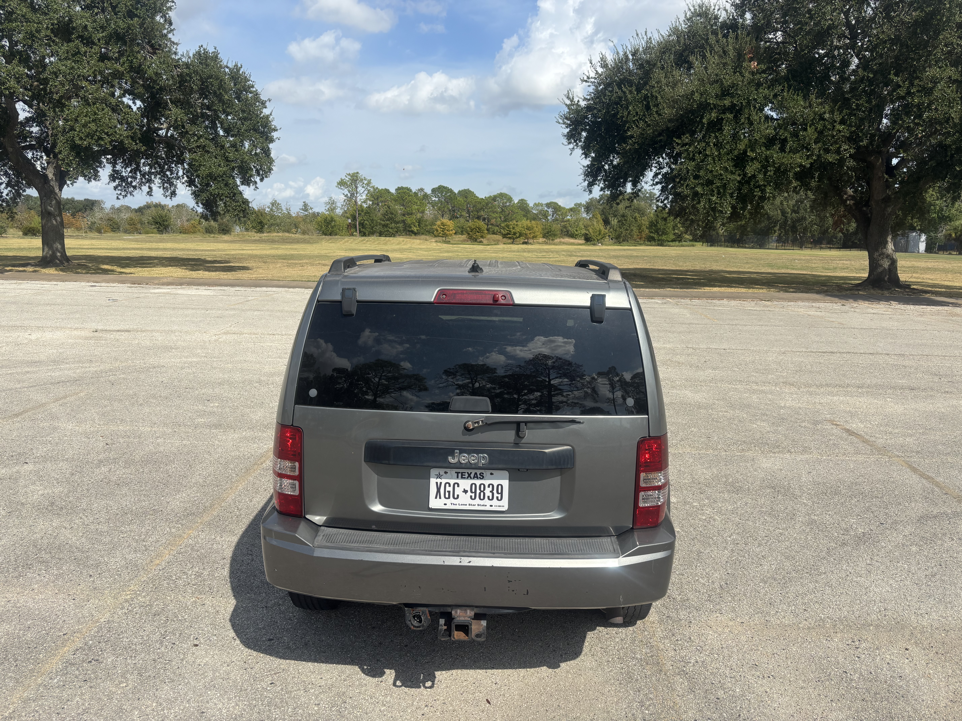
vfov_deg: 53.1
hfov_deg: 67.3
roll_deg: -1.4
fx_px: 723
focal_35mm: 26
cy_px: 360
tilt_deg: -9.2
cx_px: 481
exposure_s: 1/4082
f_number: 1.6
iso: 50
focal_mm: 5.96
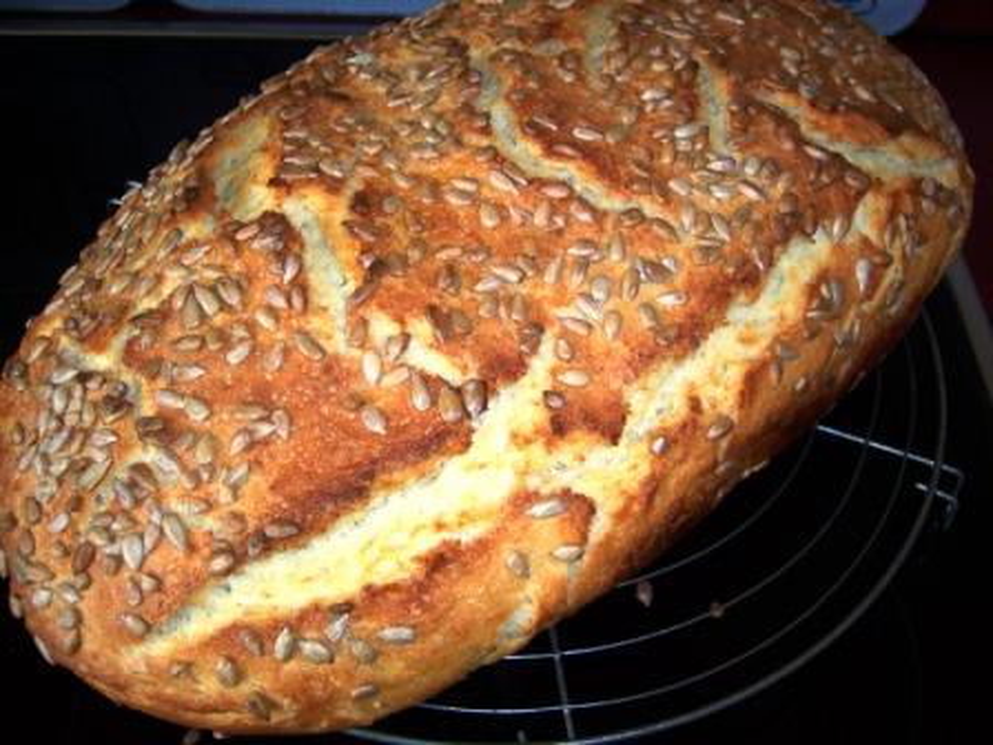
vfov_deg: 39.7
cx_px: 496
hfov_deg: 51.4
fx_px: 1033
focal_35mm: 36
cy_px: 372
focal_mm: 6.2
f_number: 2.8
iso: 80
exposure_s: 1/60
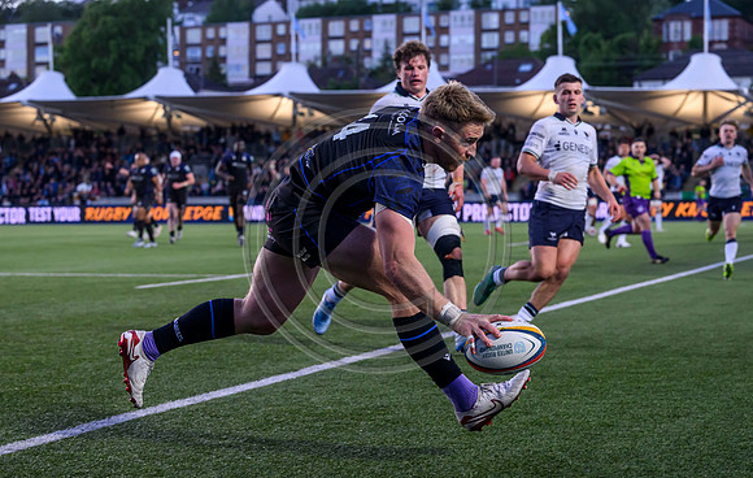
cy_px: 275
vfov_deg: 16.1
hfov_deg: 25.1
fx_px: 1693
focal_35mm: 82
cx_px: 341
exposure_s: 1/1250
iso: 2500
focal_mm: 74
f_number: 4
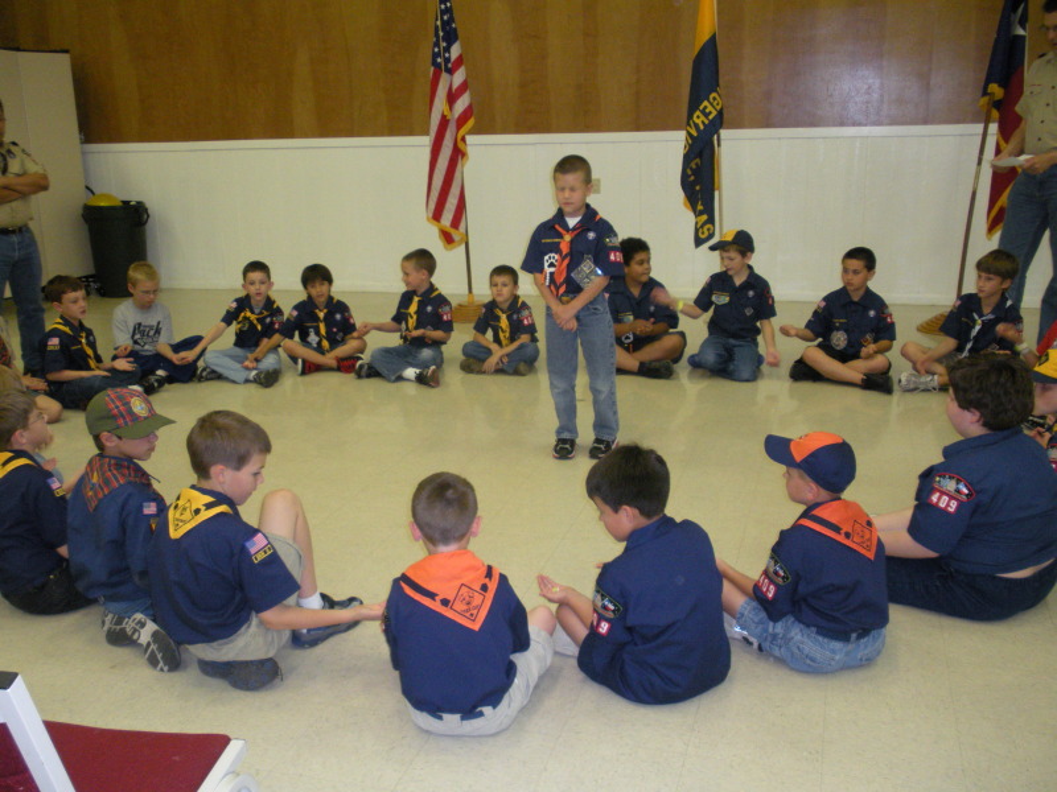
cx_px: 528
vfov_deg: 39.7
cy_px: 396
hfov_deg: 51.4
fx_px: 1099
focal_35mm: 36
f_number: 3.5
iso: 286
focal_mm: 6.3
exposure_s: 1/38.4
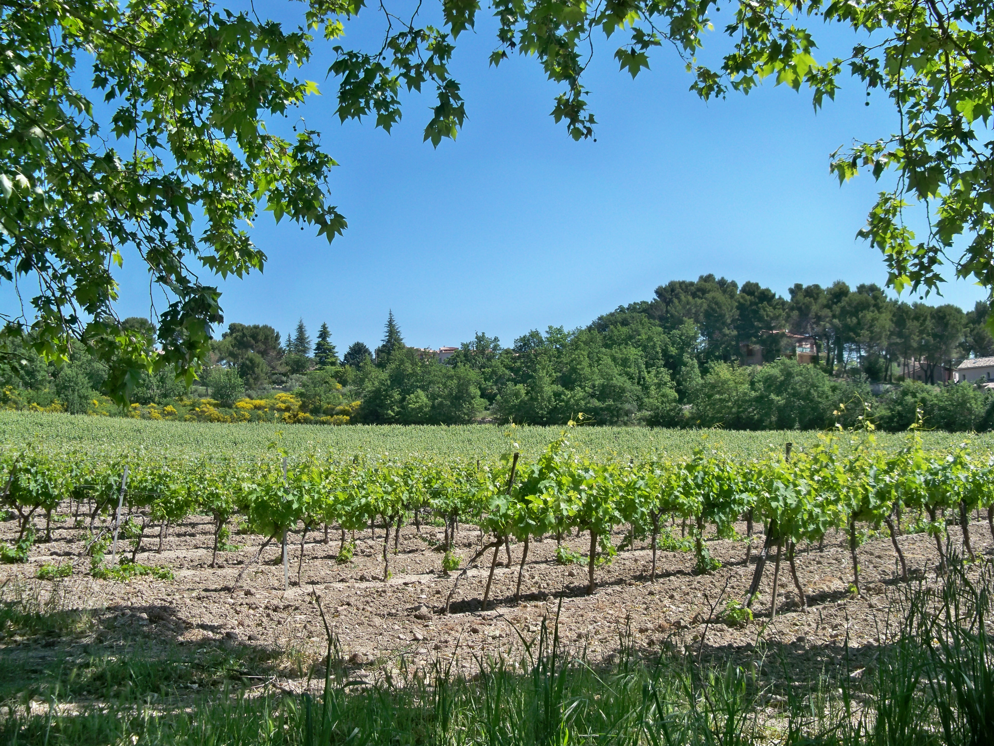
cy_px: 373
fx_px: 1005
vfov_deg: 40.7
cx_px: 497
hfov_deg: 52.6
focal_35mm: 35
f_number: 3.5
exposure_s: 1/640
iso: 64
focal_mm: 6.2
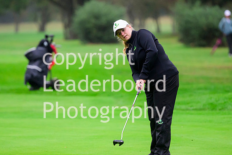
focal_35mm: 330
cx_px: 105
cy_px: 88
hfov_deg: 6.2
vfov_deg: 4.2
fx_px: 2125
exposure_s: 1/1600
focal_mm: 185
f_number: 2.8
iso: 2000
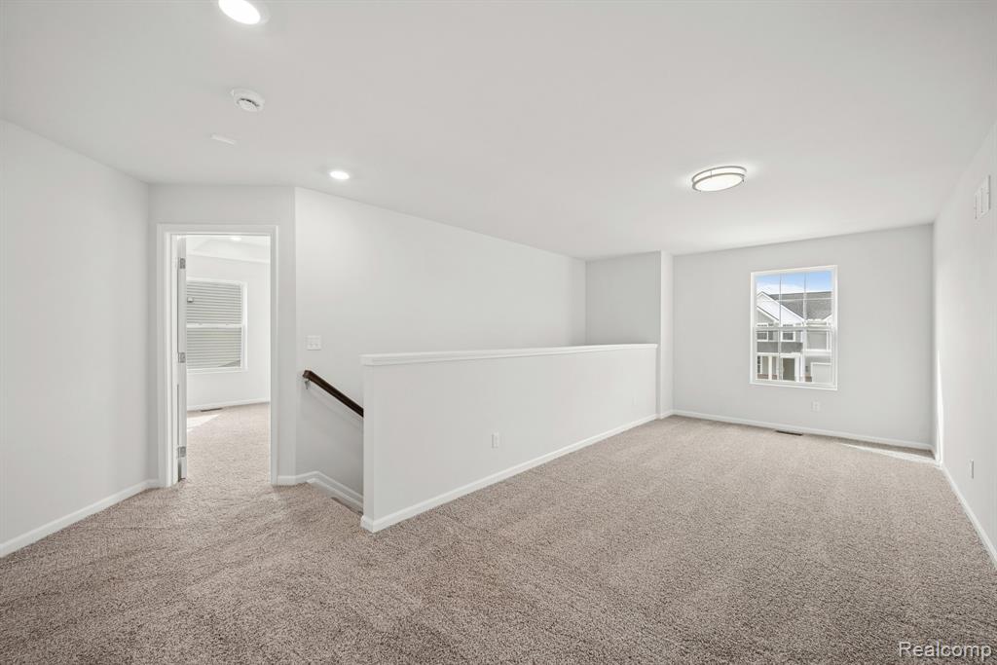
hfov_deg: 104.2
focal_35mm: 14
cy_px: 332
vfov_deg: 81.2
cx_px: 498
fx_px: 388
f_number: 9
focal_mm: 14
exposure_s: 1/1.25
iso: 64
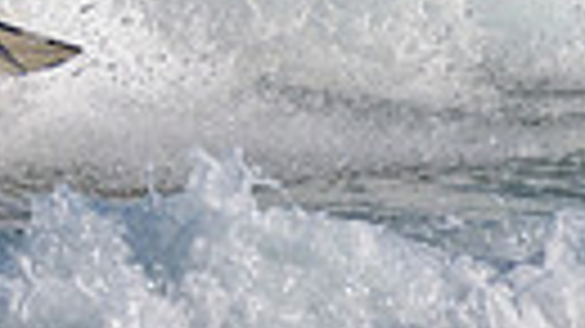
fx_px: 44454
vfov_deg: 0.4
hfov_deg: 0.8
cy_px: -331
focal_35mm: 2867
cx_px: -377
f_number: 5.6
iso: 125
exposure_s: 1/2000
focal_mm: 500
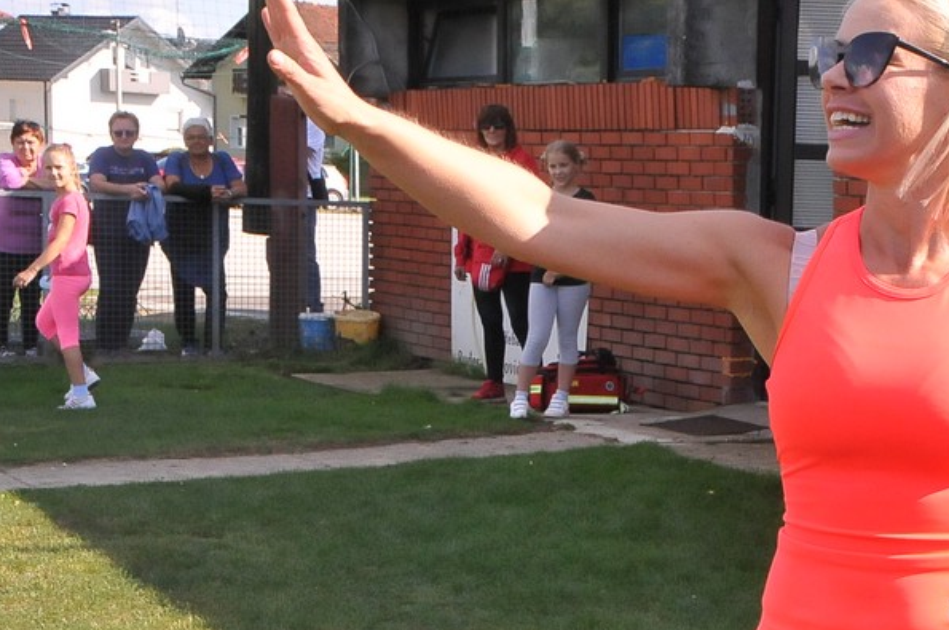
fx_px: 2448
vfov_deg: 14.6
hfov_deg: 21.6
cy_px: 411
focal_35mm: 93
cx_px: 777
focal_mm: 36
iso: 2000
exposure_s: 1/640
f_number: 13
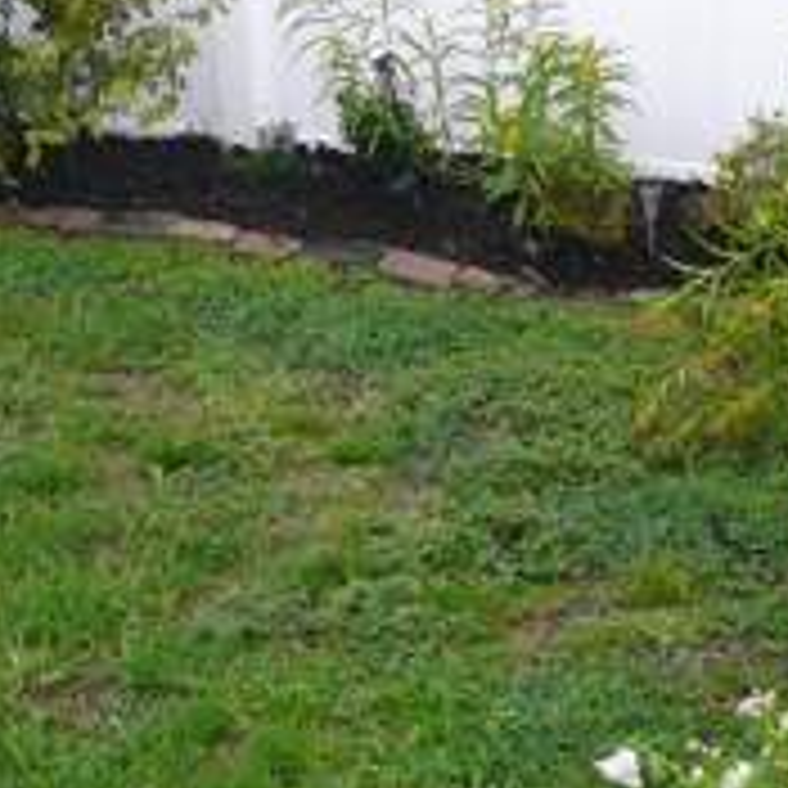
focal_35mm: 85
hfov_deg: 20.1
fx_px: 2189
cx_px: 126
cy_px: 171
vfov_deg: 20.2
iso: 100
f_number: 2.8
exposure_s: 1/30
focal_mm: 5.2
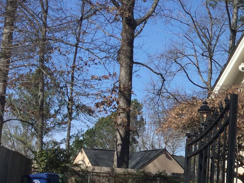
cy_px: 108
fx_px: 691
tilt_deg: +10.1
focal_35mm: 98
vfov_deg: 15.1
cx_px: 314
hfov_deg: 18.7
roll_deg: +0.9
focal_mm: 3.3
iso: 25
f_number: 2.4
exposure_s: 1/1852
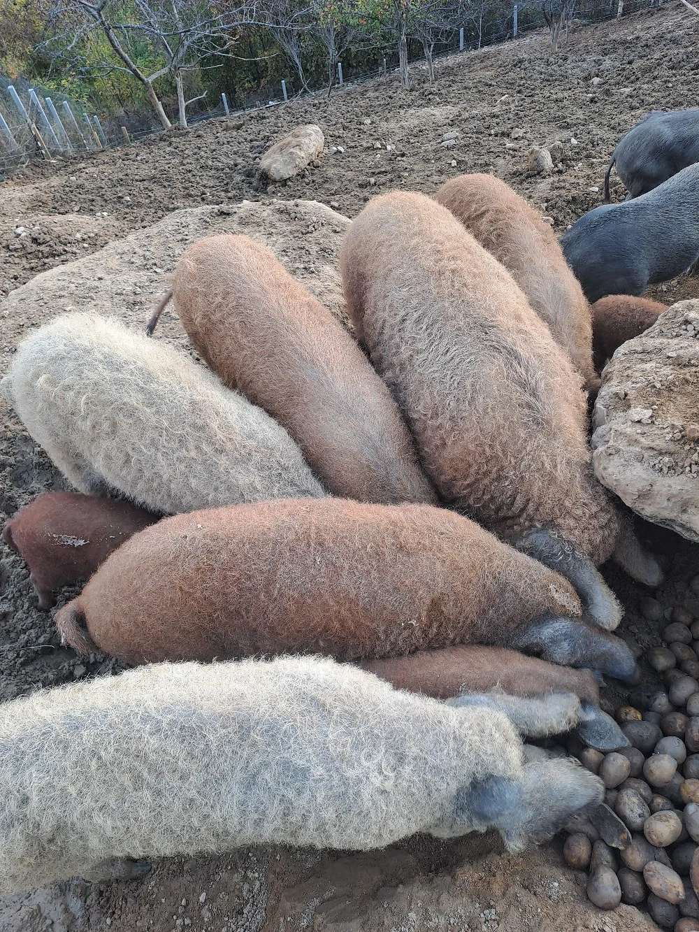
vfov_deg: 69.4
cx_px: 350
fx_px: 673
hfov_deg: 54.9
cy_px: 466
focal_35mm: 25
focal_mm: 4.65
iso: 40
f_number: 1.8
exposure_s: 1/60.2
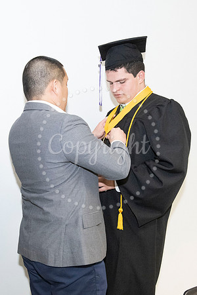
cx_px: 83
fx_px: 369
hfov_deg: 29.8
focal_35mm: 45
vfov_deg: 43.6
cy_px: 148
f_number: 8
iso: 6400
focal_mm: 30
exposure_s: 1/200
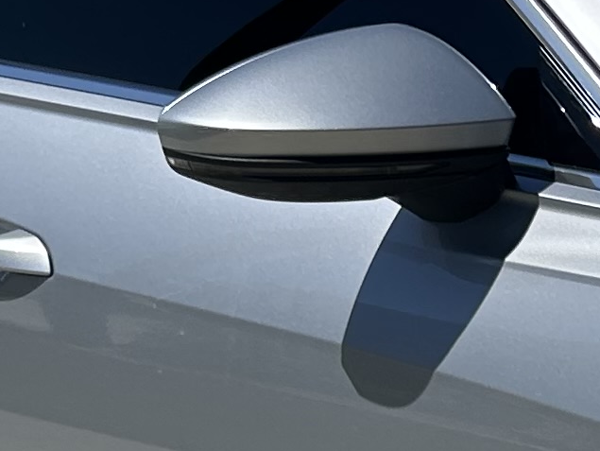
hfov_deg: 11.5
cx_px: 862
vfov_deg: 8.8
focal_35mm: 165
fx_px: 2862
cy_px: 615
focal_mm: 5.7
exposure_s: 1/6993
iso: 50
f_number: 1.5
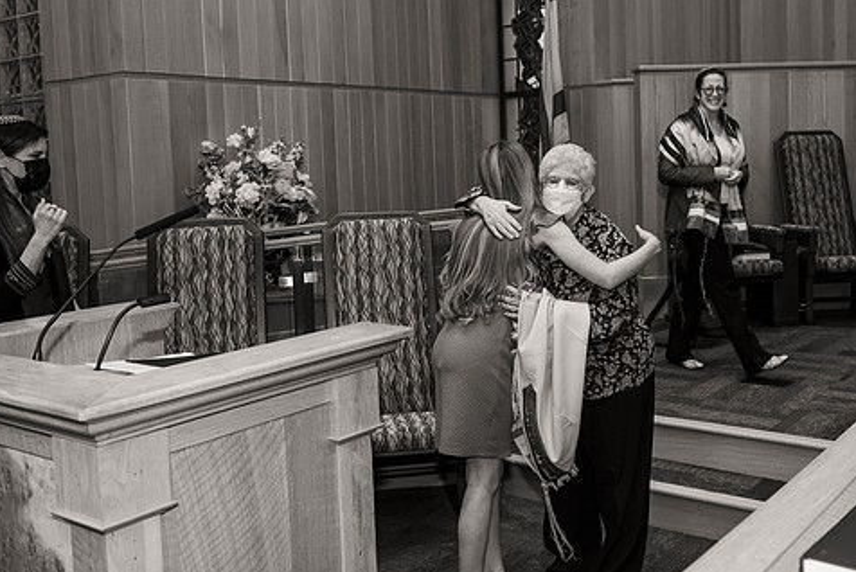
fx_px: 928
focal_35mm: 39
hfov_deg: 49.4
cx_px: 471
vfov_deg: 34.1
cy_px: 228
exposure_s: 1/200
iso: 640
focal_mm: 32
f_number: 4
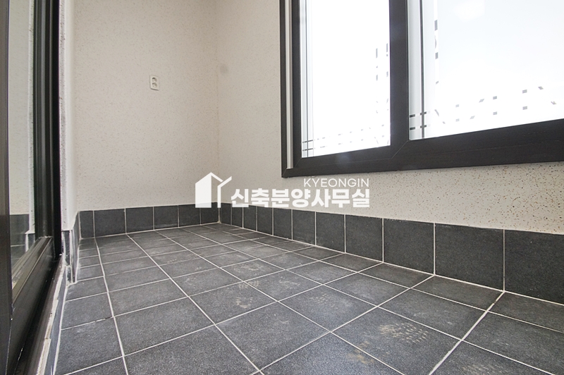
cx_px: 282
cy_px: 188
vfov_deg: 77.2
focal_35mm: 15
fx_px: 235
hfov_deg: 100.4
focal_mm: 10
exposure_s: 1/40
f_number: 9
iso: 800
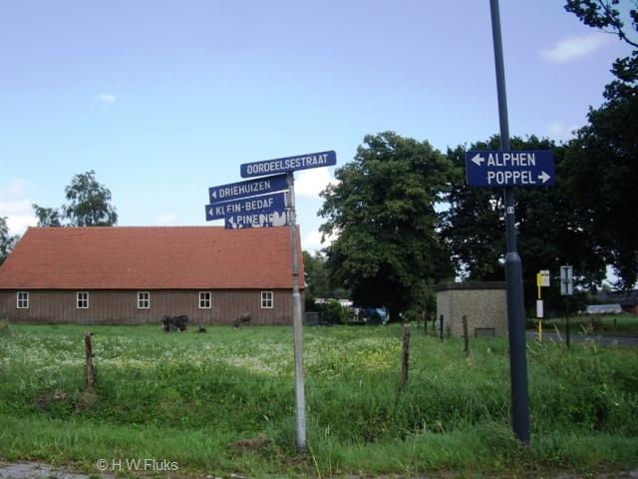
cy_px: 240
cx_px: 319
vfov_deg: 37.7
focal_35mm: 38
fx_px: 700
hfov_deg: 49.0
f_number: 2.8
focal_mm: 7.9
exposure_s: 1/640
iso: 64
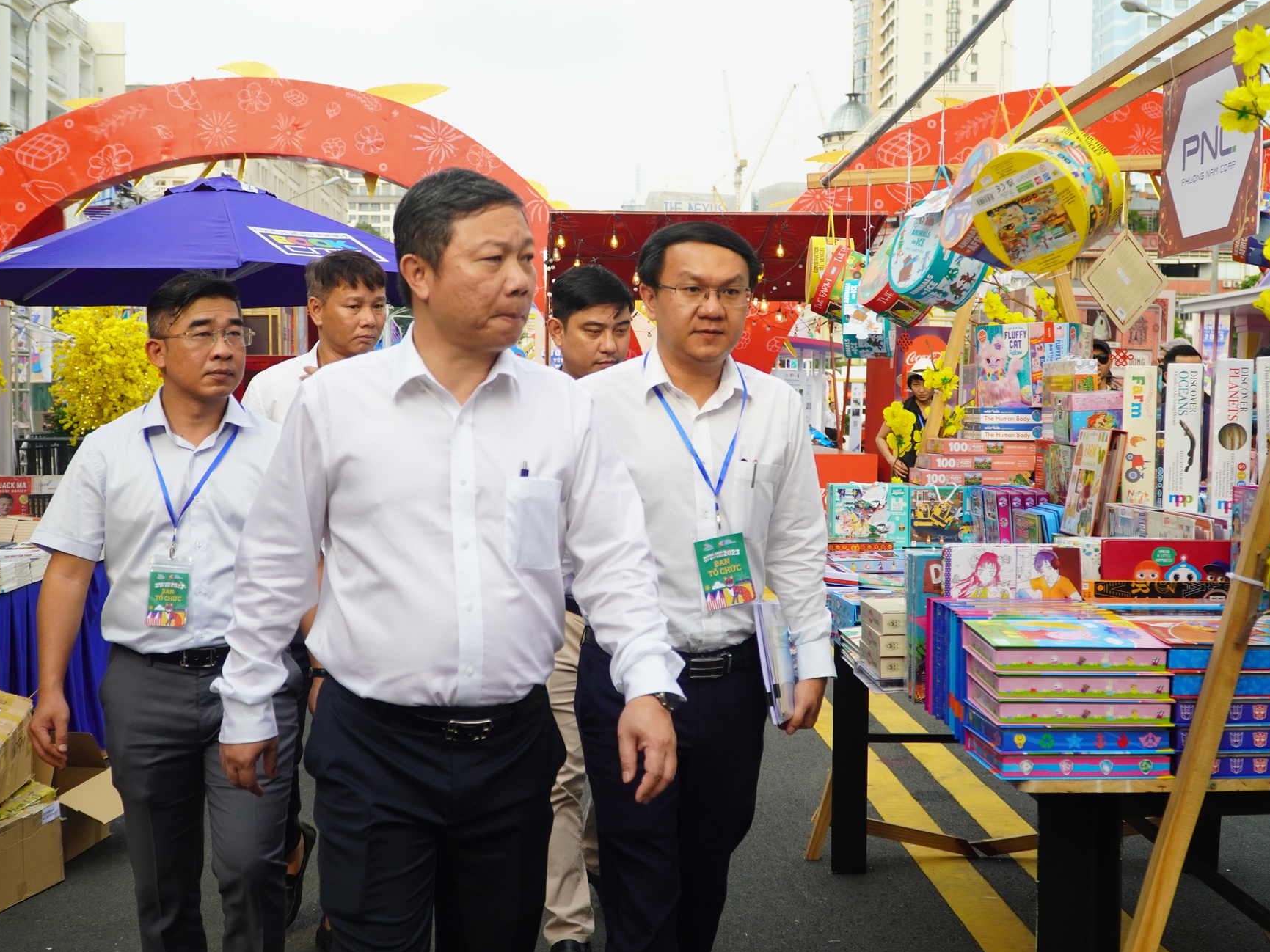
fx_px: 1467
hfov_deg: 46.8
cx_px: 582
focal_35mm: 40
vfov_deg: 36.0
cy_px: 470
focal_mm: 24
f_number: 4
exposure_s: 1/400
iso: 400
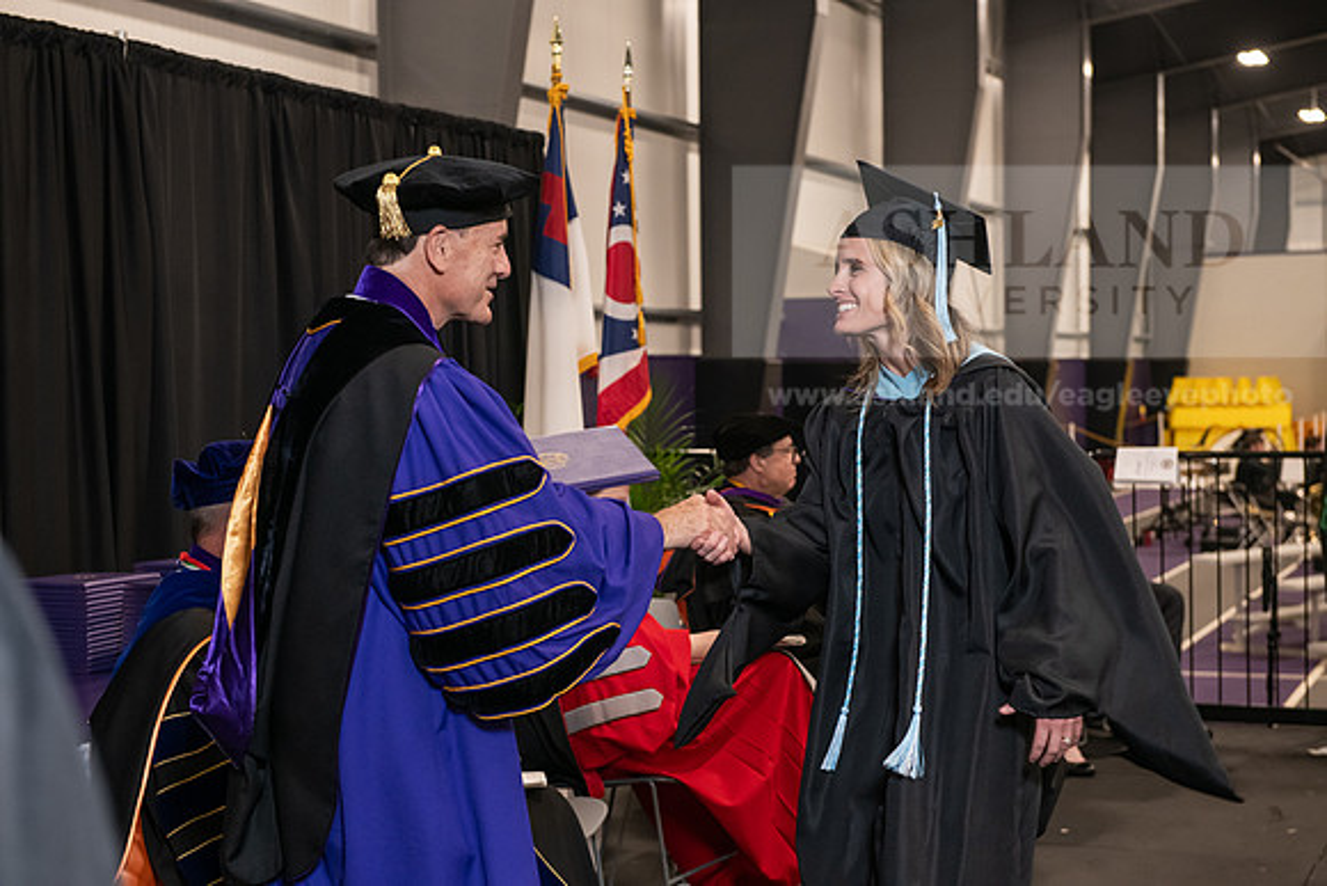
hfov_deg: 32.4
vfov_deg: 21.9
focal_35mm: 62
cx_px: 664
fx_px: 2286
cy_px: 443
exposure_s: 1/125
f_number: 5
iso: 2000
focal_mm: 62
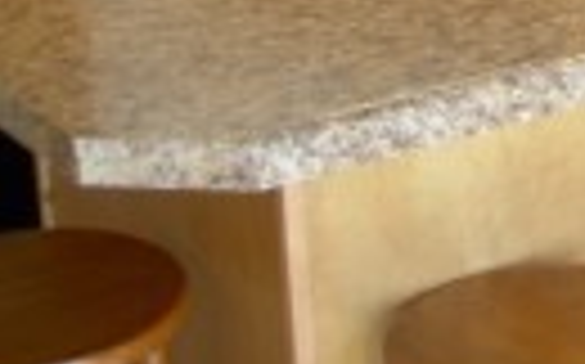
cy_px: -265
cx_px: 927
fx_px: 2278
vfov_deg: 8.8
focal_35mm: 143
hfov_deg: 13.6
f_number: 2.8
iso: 100
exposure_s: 1/8
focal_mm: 8
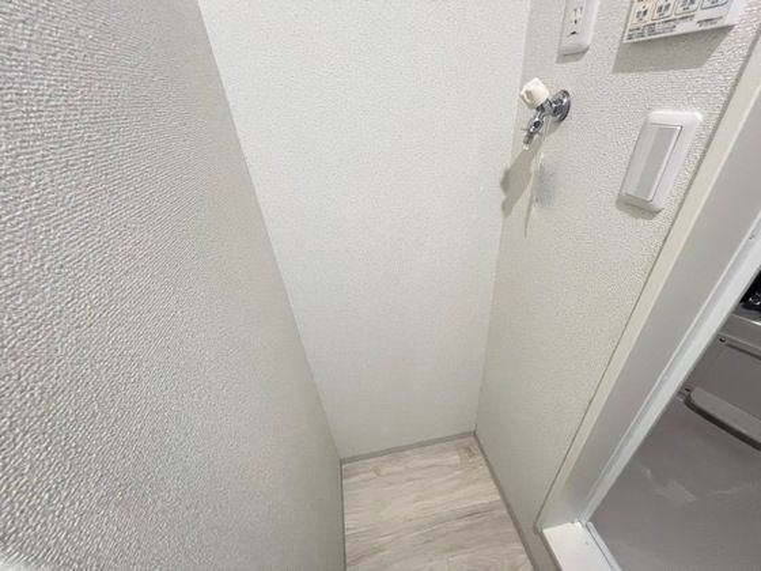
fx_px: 286
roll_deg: +6.1
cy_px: 286
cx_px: 380
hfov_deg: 106.2
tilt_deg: -32.2
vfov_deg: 89.9
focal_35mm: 13
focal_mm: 1.57
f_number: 1.8
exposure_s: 1/60
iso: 250
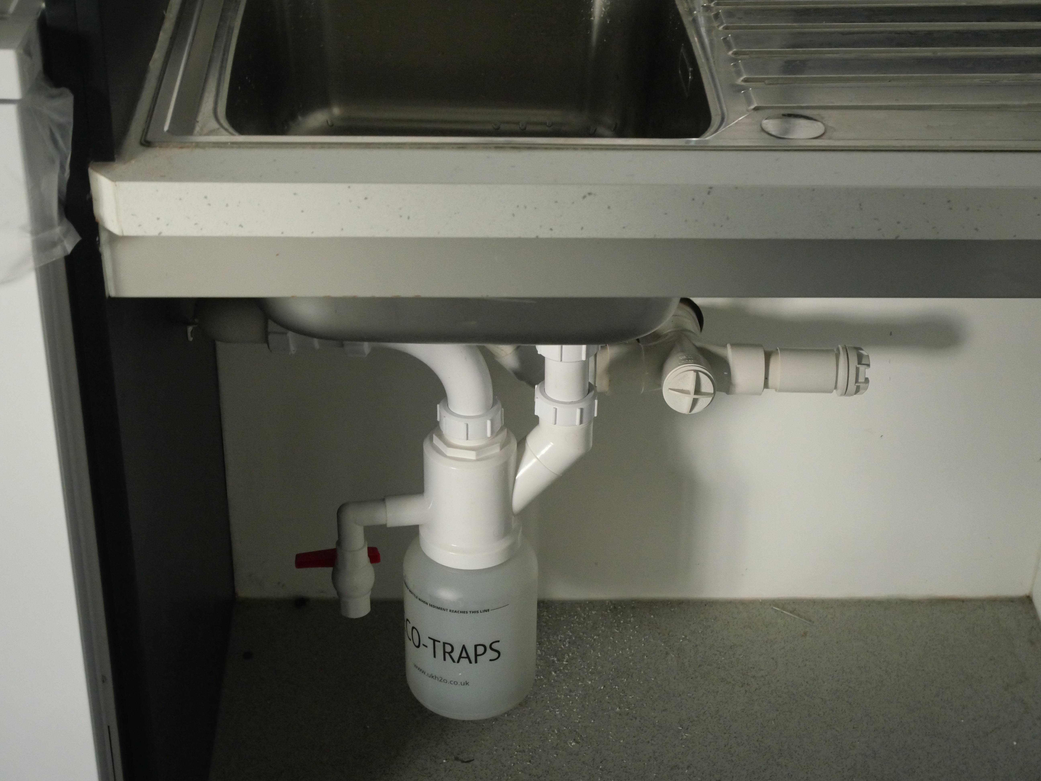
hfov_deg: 30.3
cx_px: 520
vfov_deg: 22.9
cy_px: 390
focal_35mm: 64
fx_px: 1925
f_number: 5.6
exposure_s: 1/40
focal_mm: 32
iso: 3200
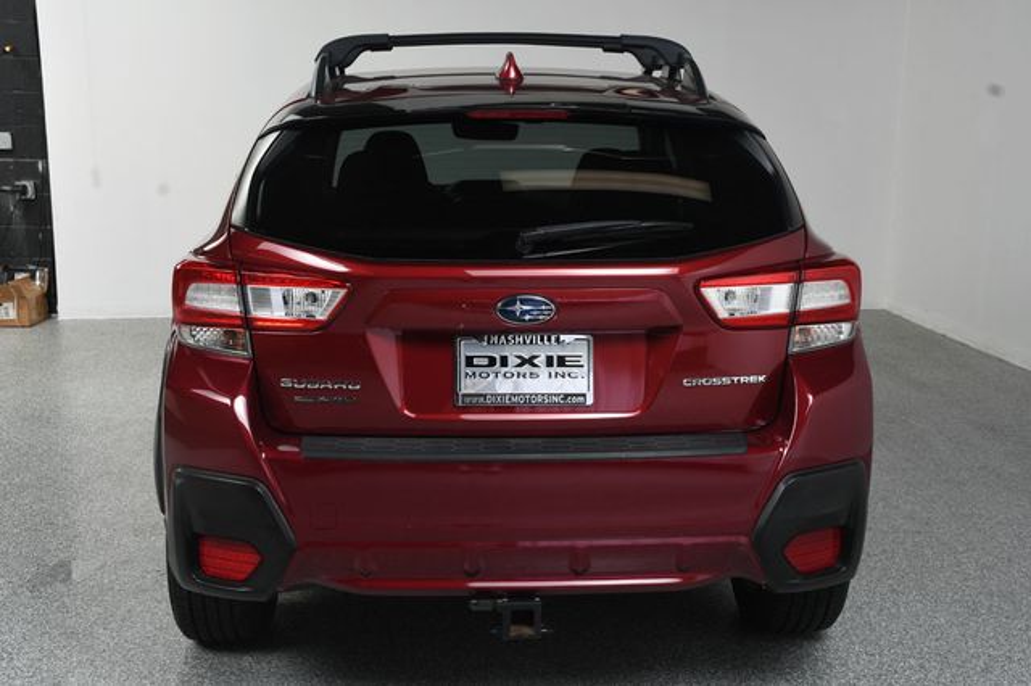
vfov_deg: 28.0
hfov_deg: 41.1
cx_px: 516
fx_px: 1374
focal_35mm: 48
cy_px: 343
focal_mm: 32
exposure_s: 1/160
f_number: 10
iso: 100
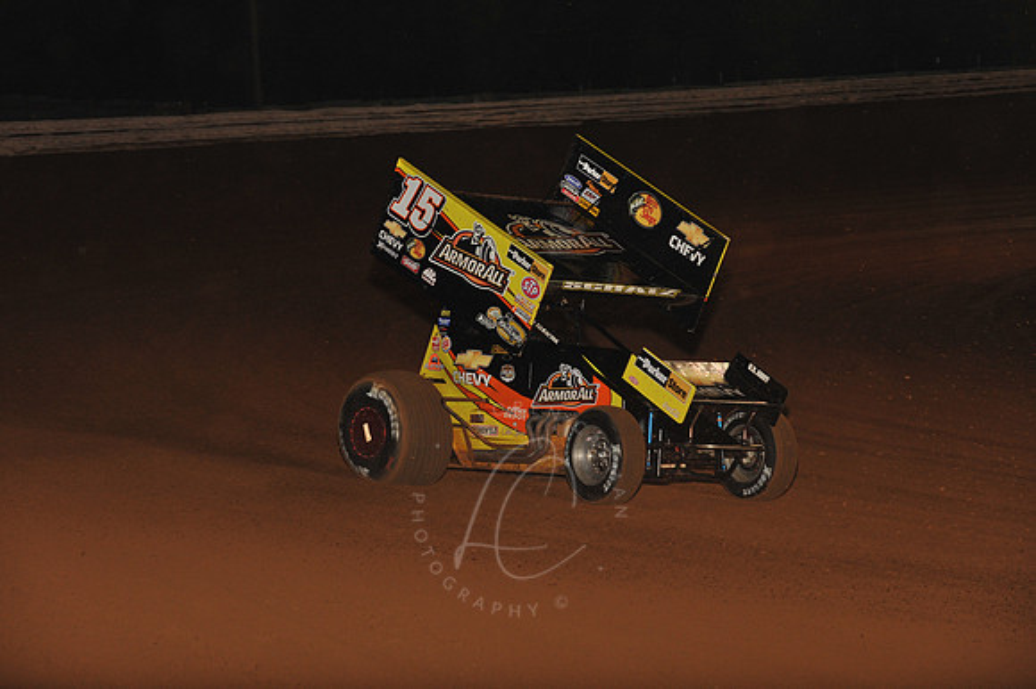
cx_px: 518
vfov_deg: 10.1
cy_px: 344
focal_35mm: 135
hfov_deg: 15.2
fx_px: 3883
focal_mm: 135
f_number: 7.1
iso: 1250
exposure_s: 1/320
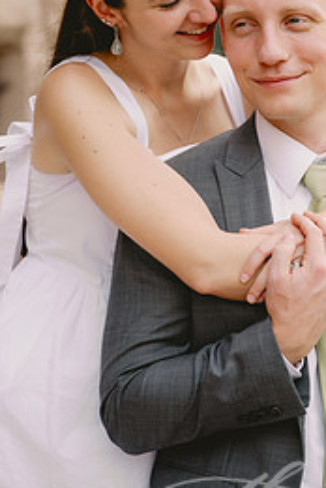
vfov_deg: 16.9
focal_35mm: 121
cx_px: 249
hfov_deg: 11.3
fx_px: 1639
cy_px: 171
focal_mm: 70
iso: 400
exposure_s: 1/1250
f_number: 2.8
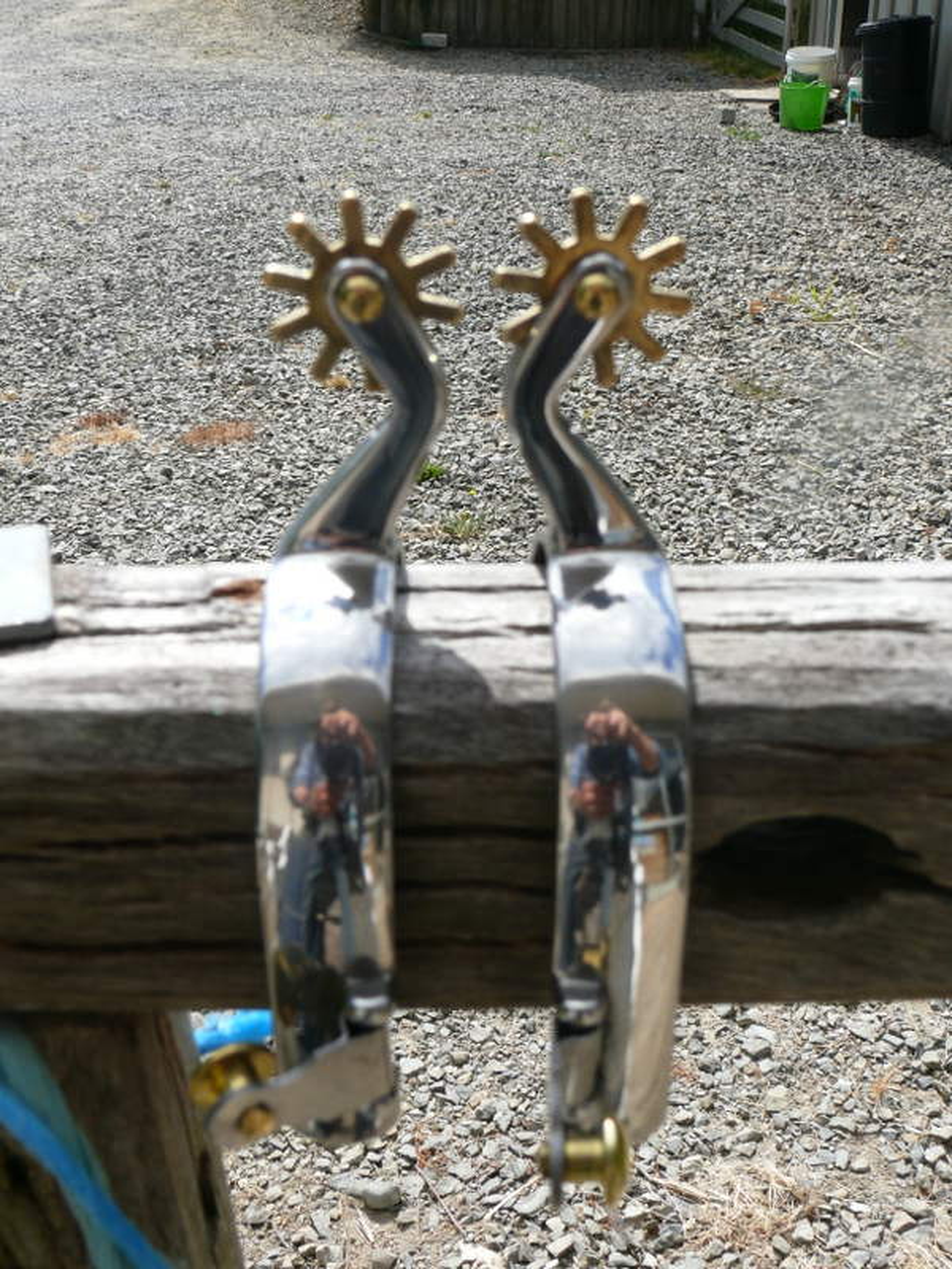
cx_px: 476
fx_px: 1430
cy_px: 634
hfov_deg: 36.8
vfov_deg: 47.9
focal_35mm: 39
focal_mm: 8.2
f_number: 5.6
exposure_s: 1/400
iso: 100
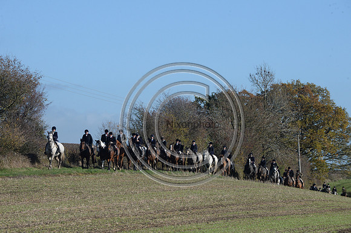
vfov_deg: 6.9
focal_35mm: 200
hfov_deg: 10.3
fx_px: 1949
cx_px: 176
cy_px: 116
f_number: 10
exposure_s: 1/1250
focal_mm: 200
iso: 1000
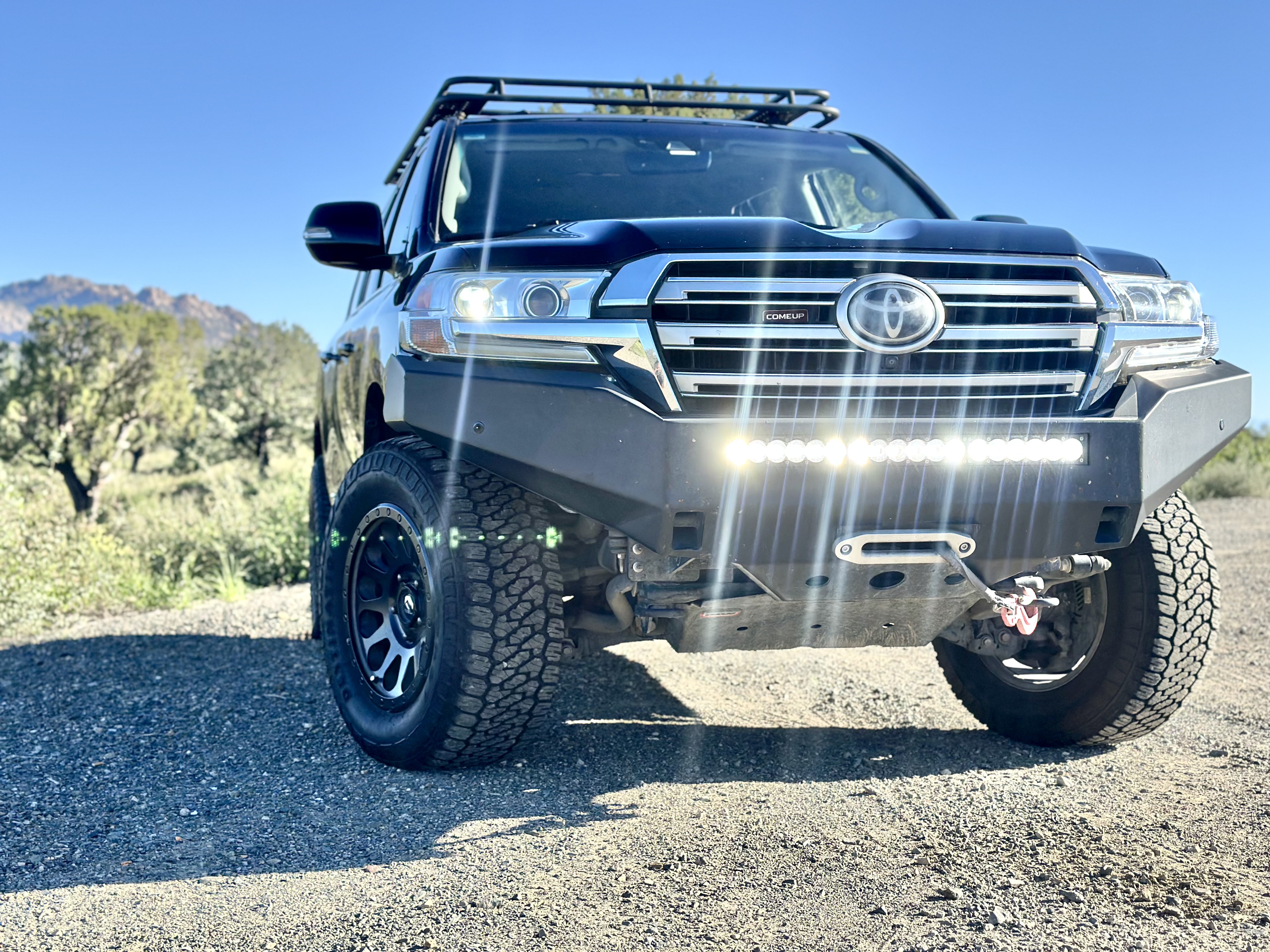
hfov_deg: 39.7
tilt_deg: -2.0
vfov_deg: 30.3
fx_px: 1761
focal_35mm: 48
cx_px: 635
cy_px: 476
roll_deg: -3.0
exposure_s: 1/2114
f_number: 1.78
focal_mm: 6.86
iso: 80
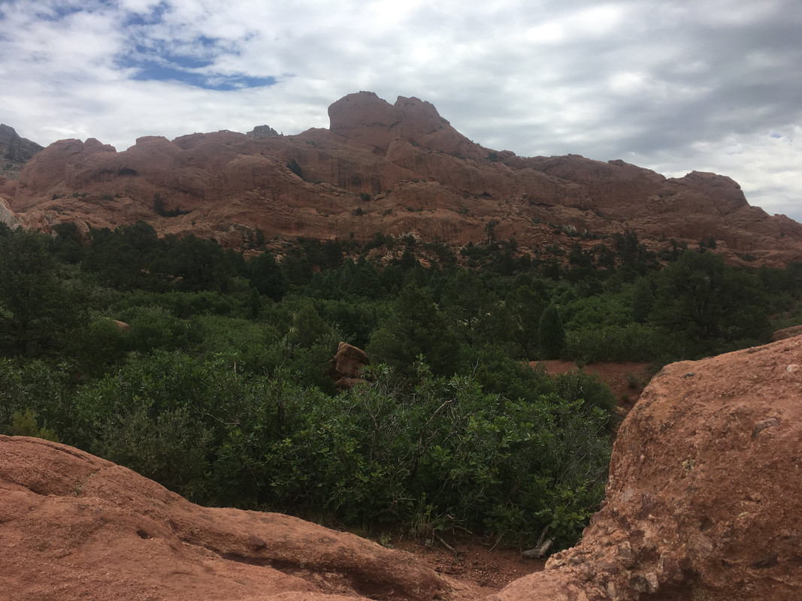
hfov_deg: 61.7
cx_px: 401
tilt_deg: +1.5
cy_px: 300
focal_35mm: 29
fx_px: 672
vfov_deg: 48.2
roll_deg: +1.6
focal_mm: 4.15
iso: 25
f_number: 2.2
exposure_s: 1/1399
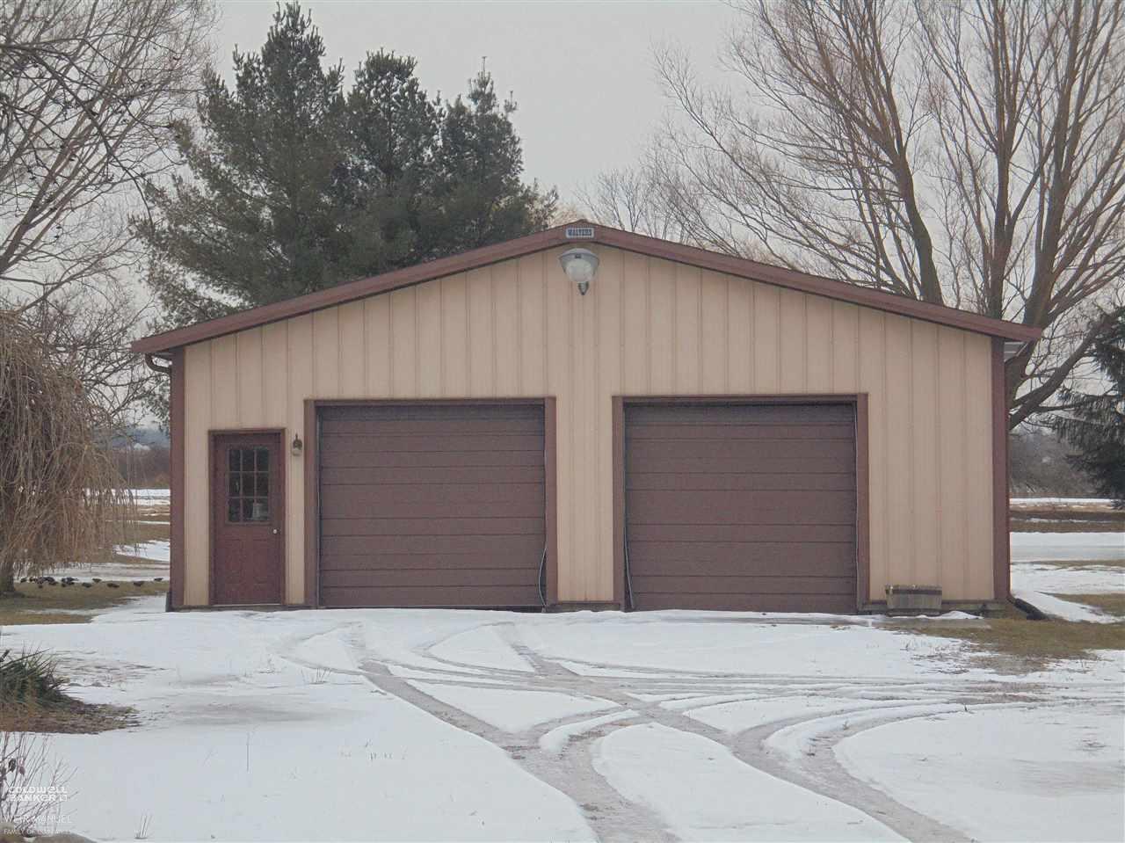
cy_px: 422
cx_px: 562
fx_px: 3476
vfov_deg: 13.8
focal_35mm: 107
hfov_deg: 18.4
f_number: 5.1
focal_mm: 19.2
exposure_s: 1/250
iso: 400
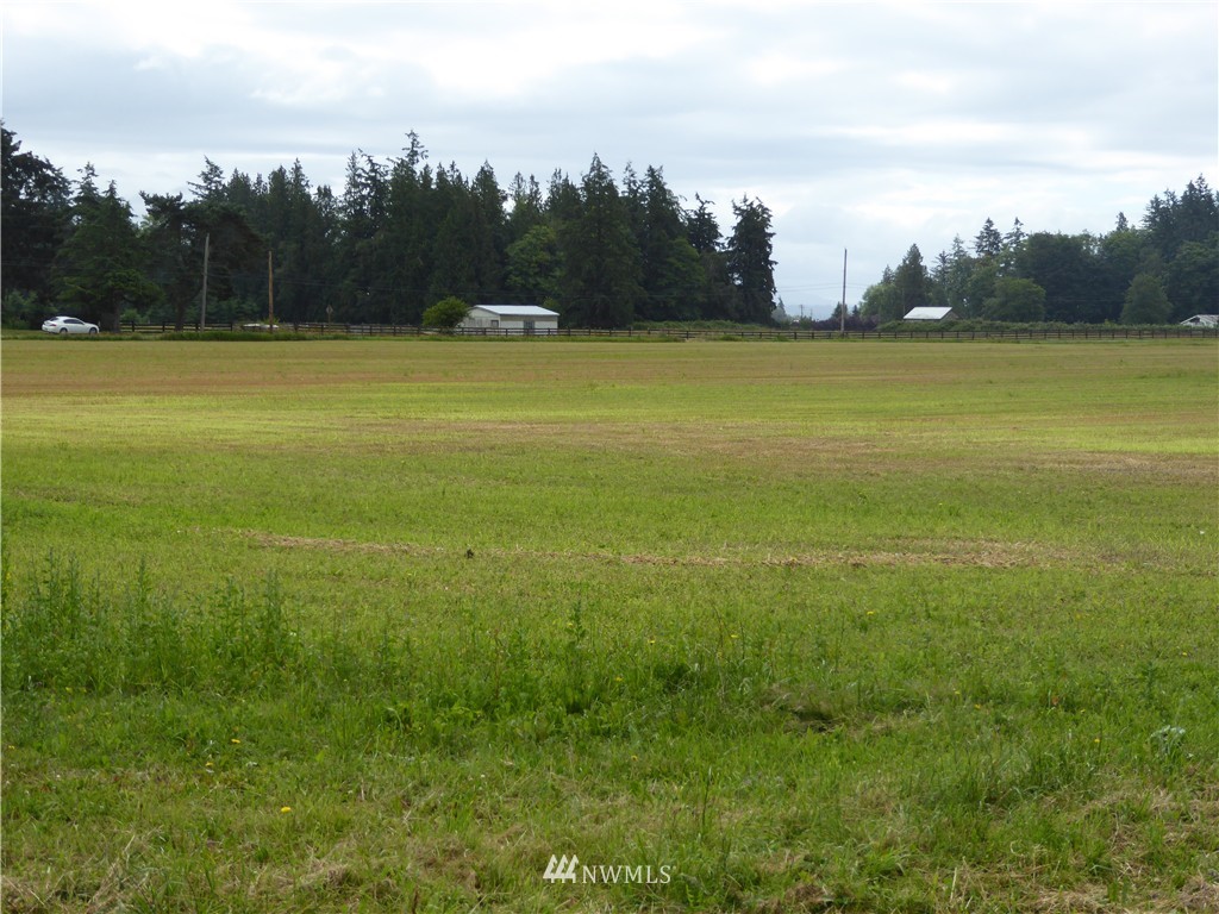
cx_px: 610
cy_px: 457
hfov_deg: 26.0
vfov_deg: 19.6
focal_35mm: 75
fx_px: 2641
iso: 100
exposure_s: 1/500
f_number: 4.5
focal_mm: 12.5
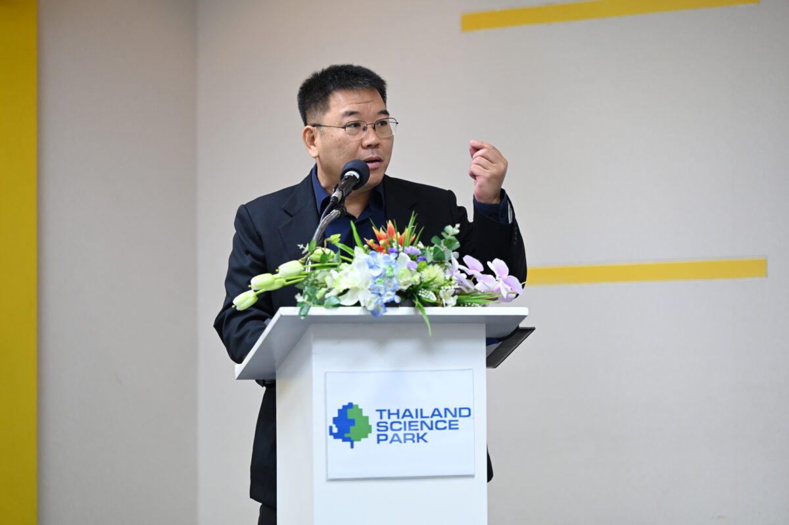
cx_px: 394
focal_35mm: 125
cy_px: 262
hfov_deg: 16.4
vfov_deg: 10.9
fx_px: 2737
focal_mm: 125
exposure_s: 1/125
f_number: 2.8
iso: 1000
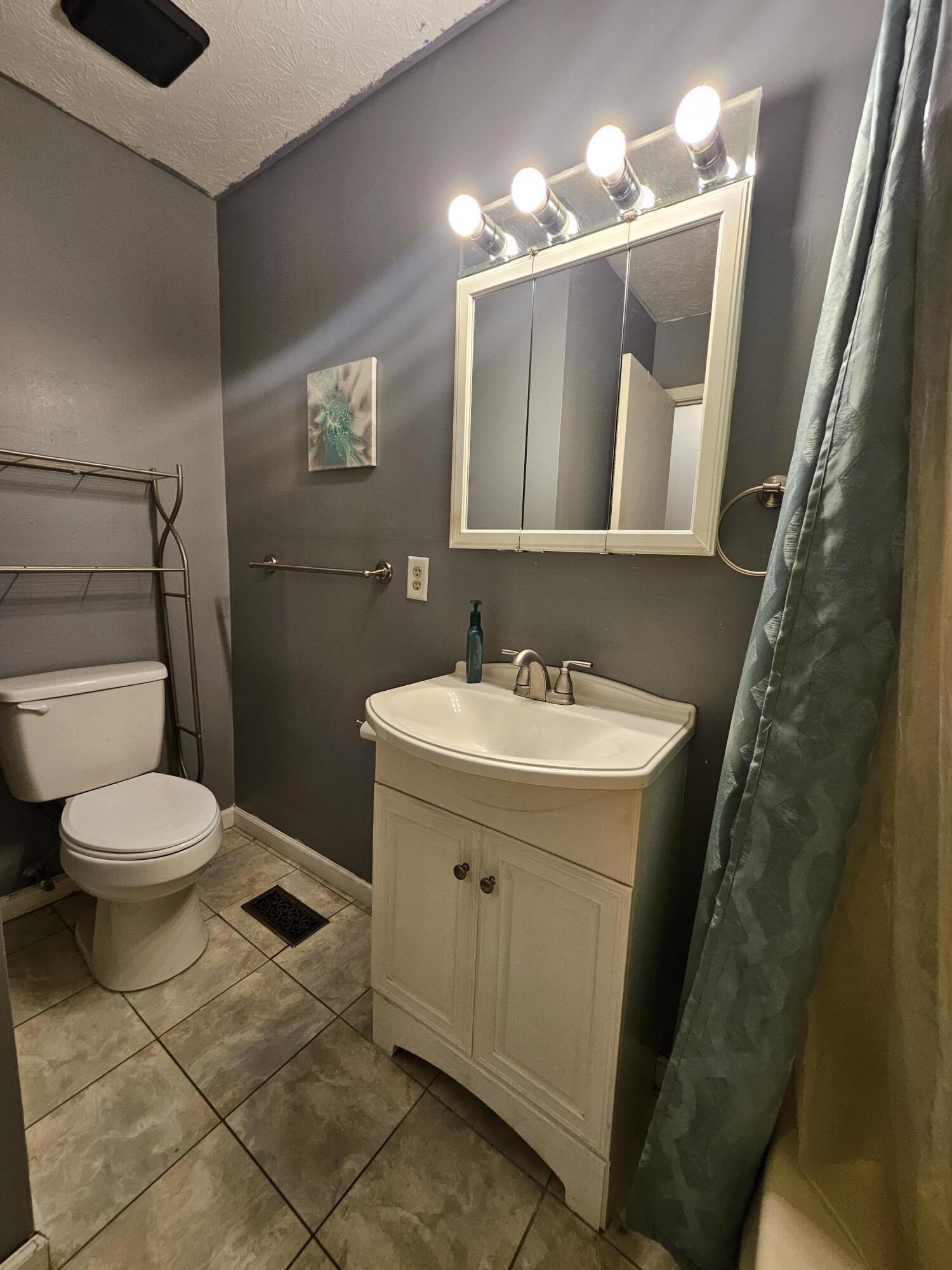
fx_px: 477
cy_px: 635
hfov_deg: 89.9
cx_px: 476
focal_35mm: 13
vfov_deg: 106.2
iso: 160
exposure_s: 1/60
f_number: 2.2
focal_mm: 1.74
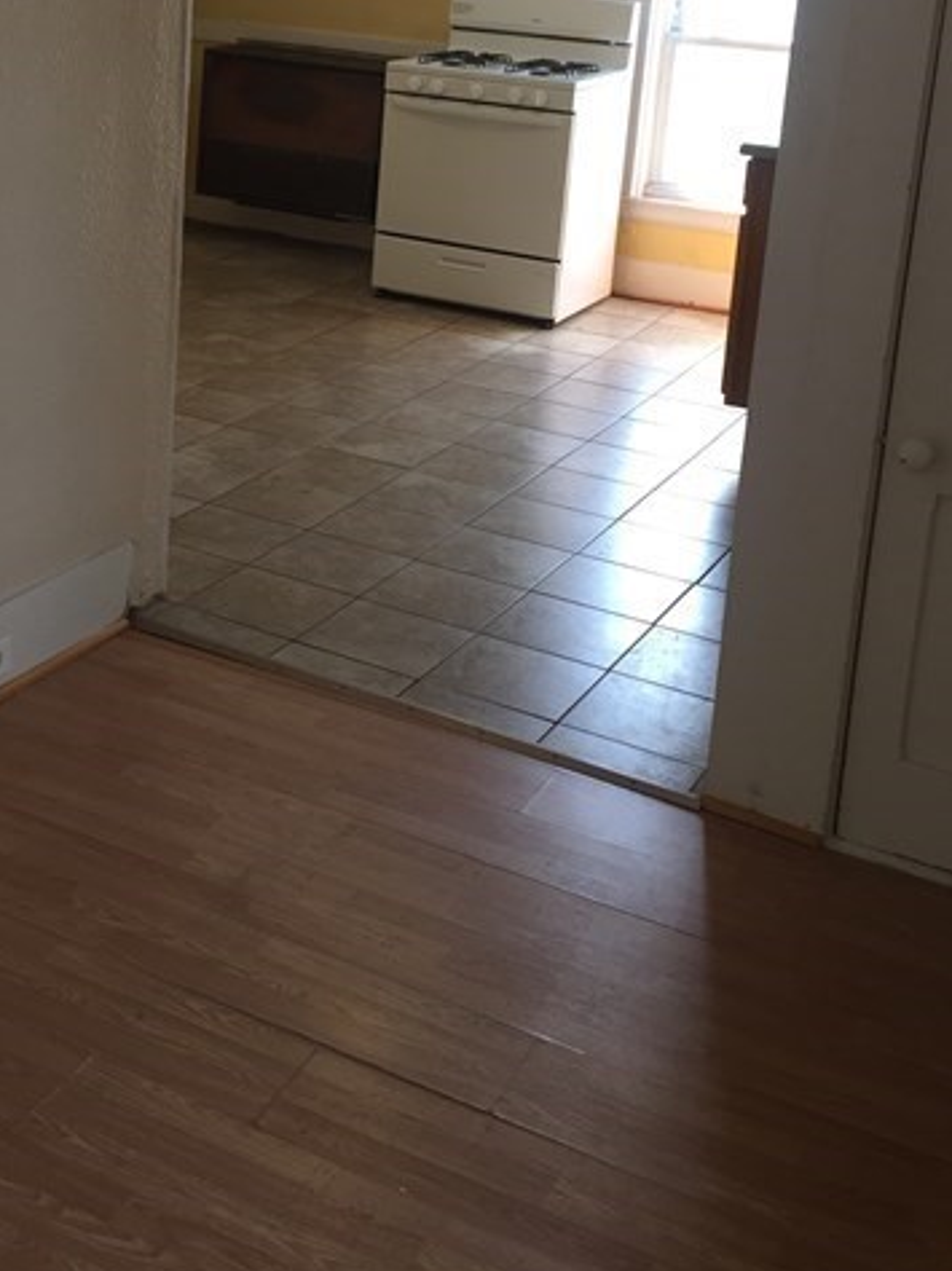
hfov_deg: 30.4
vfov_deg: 39.2
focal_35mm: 47
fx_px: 1725
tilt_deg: -11.5
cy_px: 298
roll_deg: -3.0
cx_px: 249
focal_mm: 4.15
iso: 32
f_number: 2.2
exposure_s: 1/40
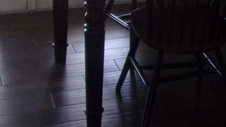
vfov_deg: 12.0
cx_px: 248
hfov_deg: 20.9
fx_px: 581
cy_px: -57
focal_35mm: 97
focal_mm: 4.3
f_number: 3.3
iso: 206
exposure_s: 1/34
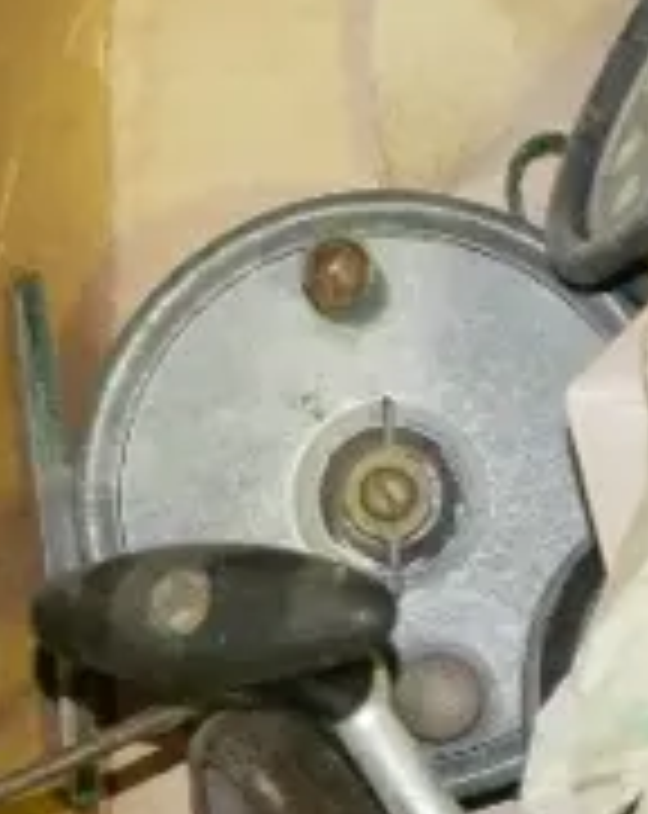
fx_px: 7192
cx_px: 2061
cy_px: 825
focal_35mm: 299
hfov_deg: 4.9
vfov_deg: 6.5
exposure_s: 1/125
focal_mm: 27
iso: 3200
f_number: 5.6
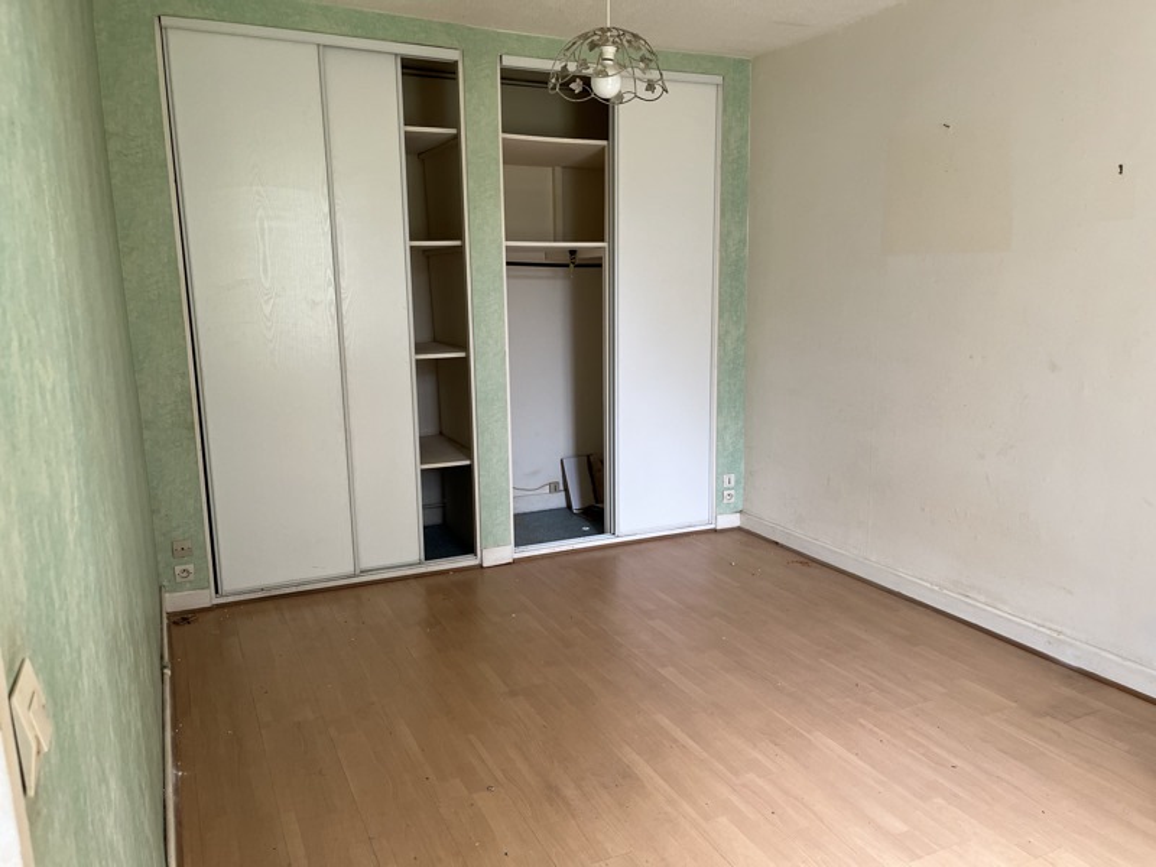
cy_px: 434
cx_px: 578
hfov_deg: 67.3
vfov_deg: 53.1
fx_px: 868
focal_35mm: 26
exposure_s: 1/121
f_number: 1.6
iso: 100
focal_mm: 5.1
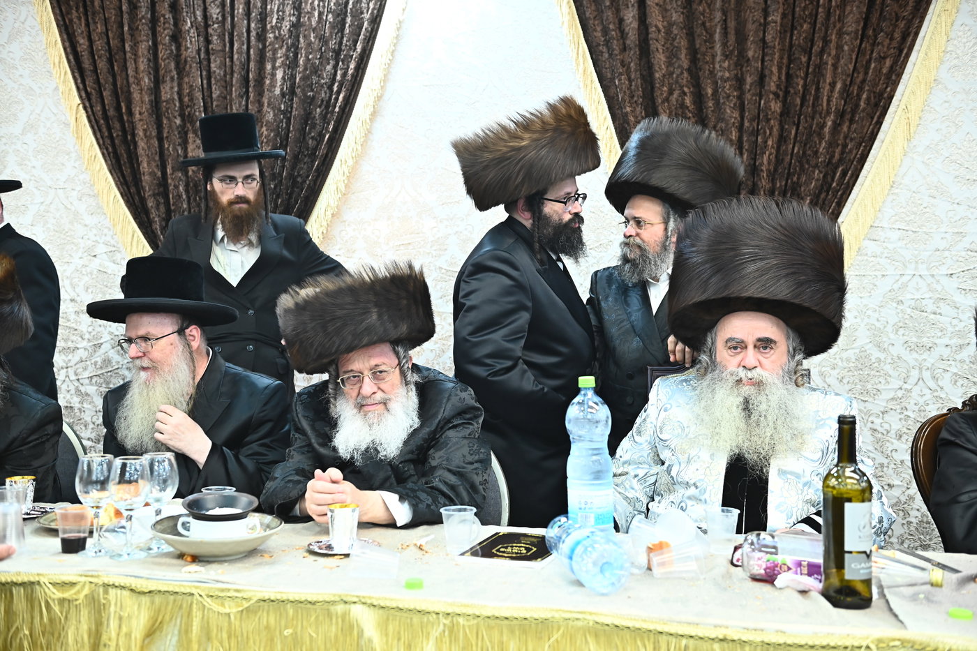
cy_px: 326
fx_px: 1031
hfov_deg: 50.7
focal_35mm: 38
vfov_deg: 35.0
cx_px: 488
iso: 2000
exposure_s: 1/200
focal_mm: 38
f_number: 3.5
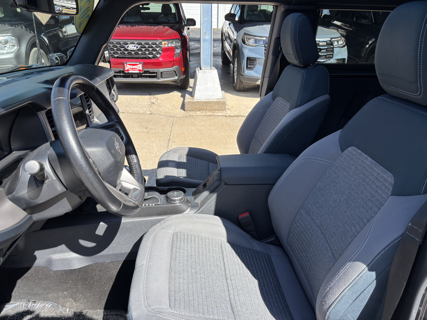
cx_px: 214
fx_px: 321
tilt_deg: -27.4
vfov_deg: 53.1
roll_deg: -1.0
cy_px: 160
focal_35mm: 26
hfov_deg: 67.3
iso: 50
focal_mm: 5.96
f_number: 1.6
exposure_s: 1/1115
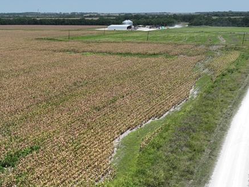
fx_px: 403
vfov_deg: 25.8
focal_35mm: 56
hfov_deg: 32.3
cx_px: 14
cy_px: 141
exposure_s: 1/2000
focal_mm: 12.29
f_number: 2.8
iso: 100
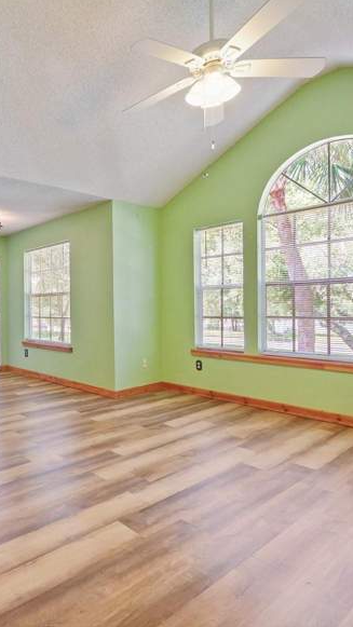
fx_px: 349
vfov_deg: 83.8
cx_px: 45
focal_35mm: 21
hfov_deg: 48.8
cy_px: 313
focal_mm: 7
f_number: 4
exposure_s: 1/60
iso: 1600
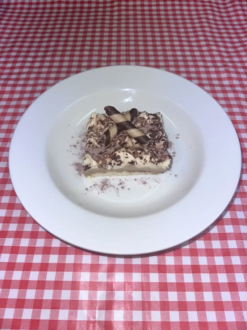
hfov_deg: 56.8
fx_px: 228
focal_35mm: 24
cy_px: 165
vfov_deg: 71.6
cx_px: 124
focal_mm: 6.86
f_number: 1.78
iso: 50
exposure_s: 1/295
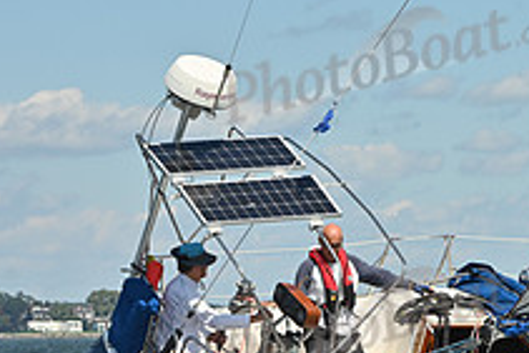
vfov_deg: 4.9
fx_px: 4117
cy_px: 154
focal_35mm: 280
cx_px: 707
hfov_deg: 7.3
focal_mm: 102
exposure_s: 1/1250
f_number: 8
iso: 250
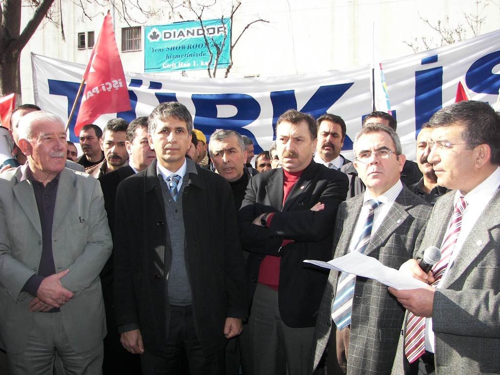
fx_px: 592
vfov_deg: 35.1
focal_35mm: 41
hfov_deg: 45.8
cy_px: 188
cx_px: 250
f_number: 2.8
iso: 64
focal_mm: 6.8
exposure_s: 1/250
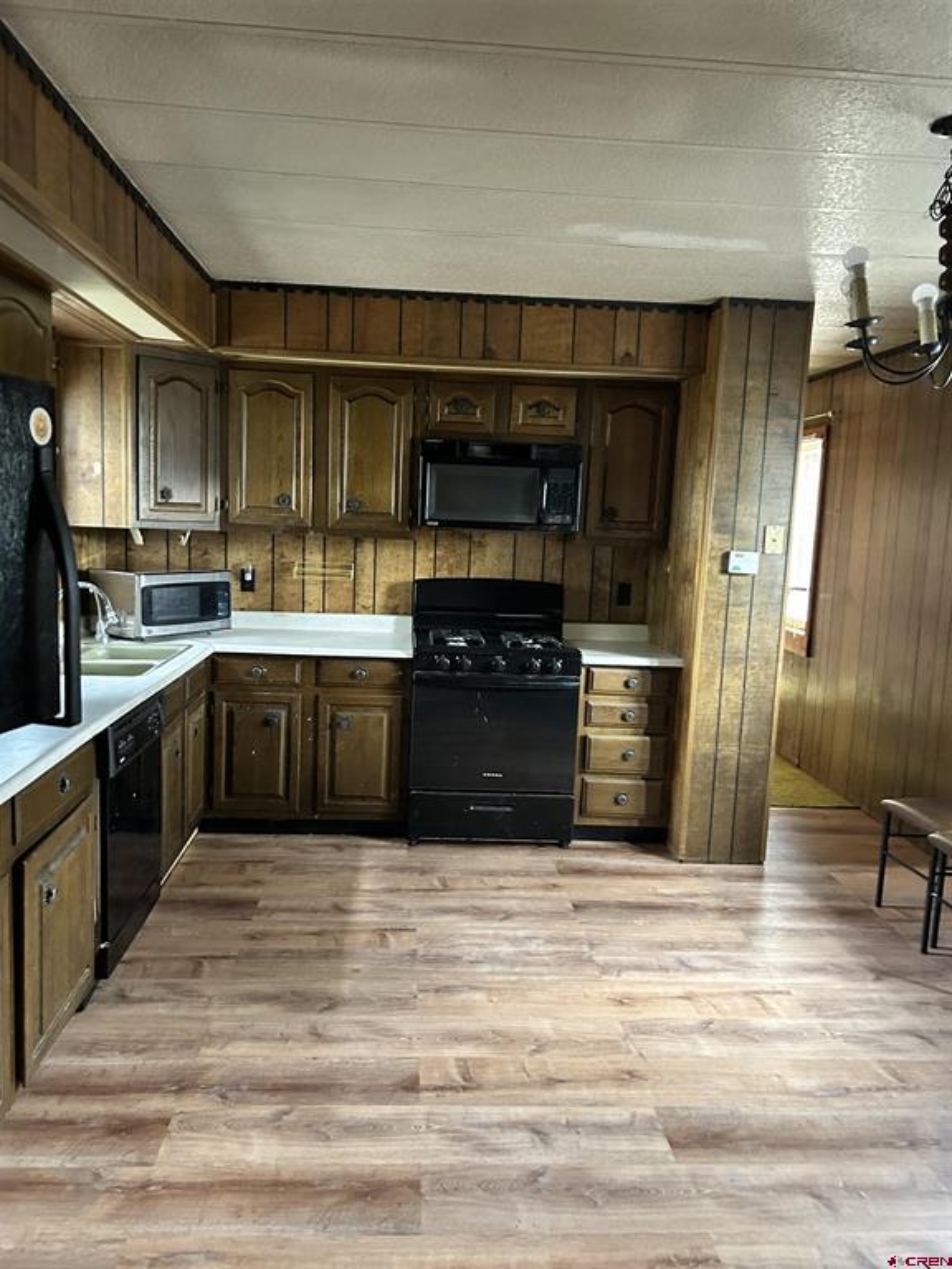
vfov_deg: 67.3
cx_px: 476
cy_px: 634
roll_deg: -1.8
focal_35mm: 26
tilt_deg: -5.7
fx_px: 953
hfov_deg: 53.1
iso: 500
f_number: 1.5
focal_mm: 5.7
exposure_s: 1/43
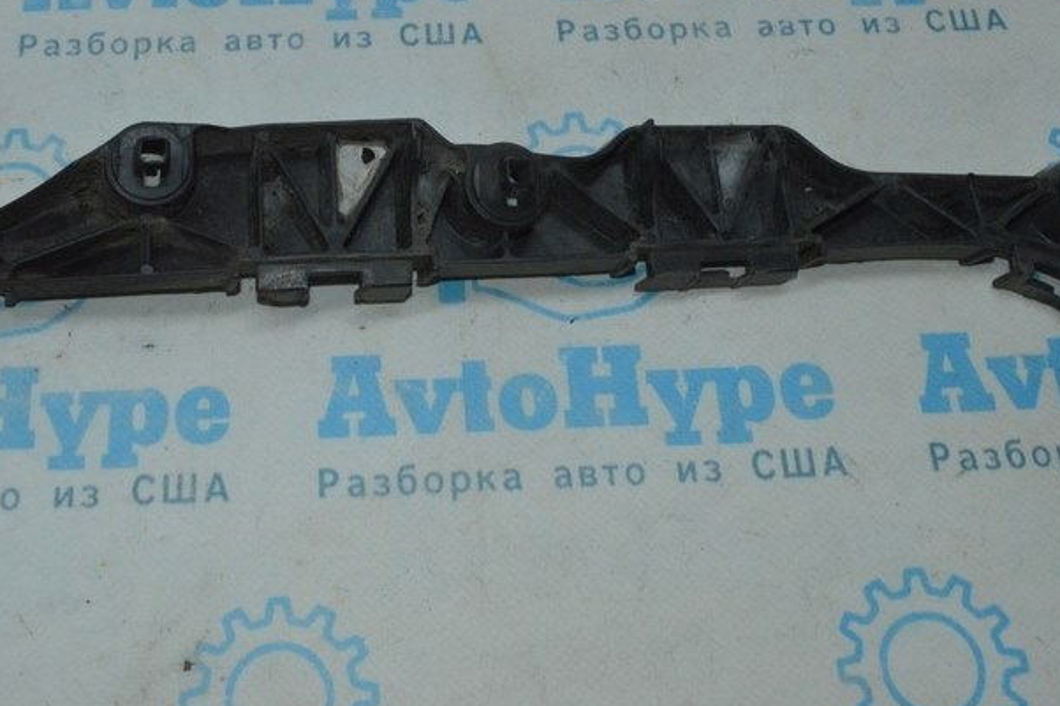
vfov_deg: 26.0
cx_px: 377
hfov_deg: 38.6
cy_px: 140
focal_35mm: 51
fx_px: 1501
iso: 3200
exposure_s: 1/160
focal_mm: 20
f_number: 16
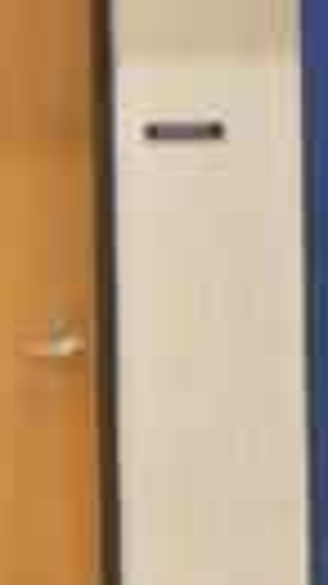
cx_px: -876
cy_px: 434
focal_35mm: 914
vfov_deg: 2.4
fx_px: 14150
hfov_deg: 1.3
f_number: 3.5
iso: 4000
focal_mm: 130
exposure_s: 1/400
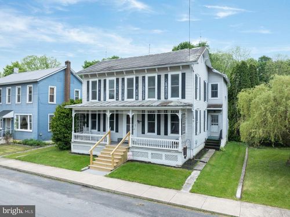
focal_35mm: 24
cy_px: 108
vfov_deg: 56.8
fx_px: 201
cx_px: 145
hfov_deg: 71.6
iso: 100
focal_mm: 12.29
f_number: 7.1
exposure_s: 1/120
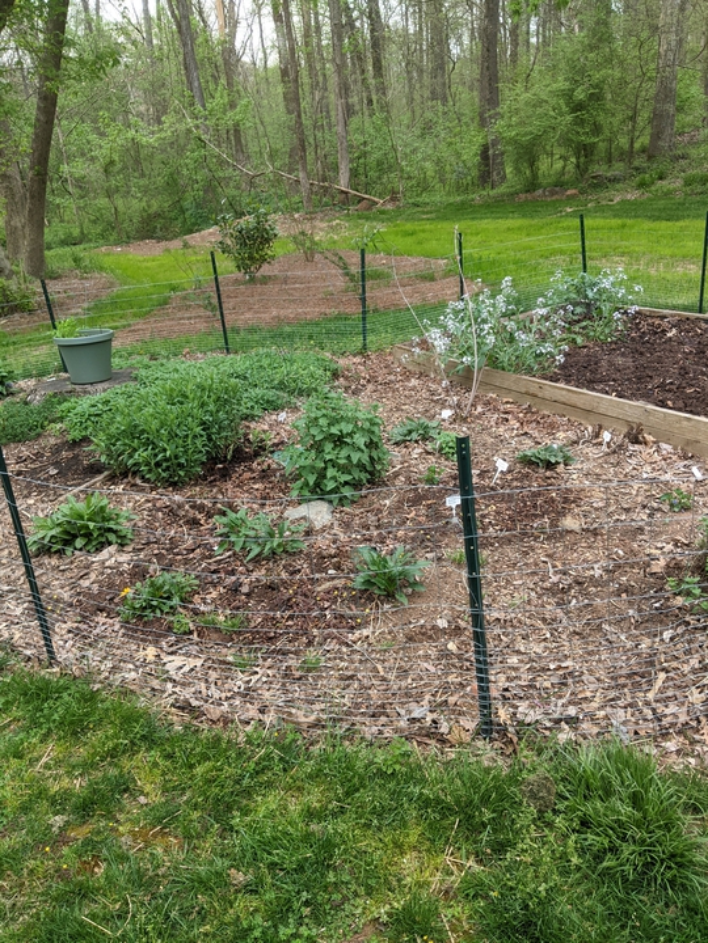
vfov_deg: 65.3
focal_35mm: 27
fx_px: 736
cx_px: 354
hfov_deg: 51.4
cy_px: 472
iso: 45
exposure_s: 1/132
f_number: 1.8
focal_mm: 4.44
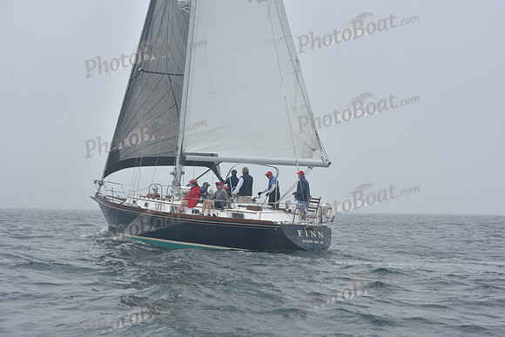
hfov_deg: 28.8
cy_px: 168
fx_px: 982
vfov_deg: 19.5
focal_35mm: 70
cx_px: 252
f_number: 10
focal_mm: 70
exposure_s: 1/800
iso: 250
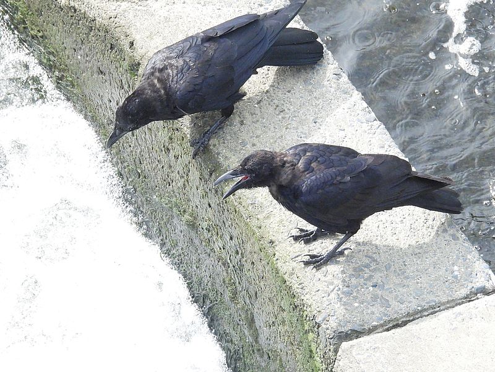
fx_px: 9295
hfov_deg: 3.1
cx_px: 248
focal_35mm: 650
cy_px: 186
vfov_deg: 2.3
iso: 1400
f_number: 5.6
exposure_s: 1/1600
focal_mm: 116
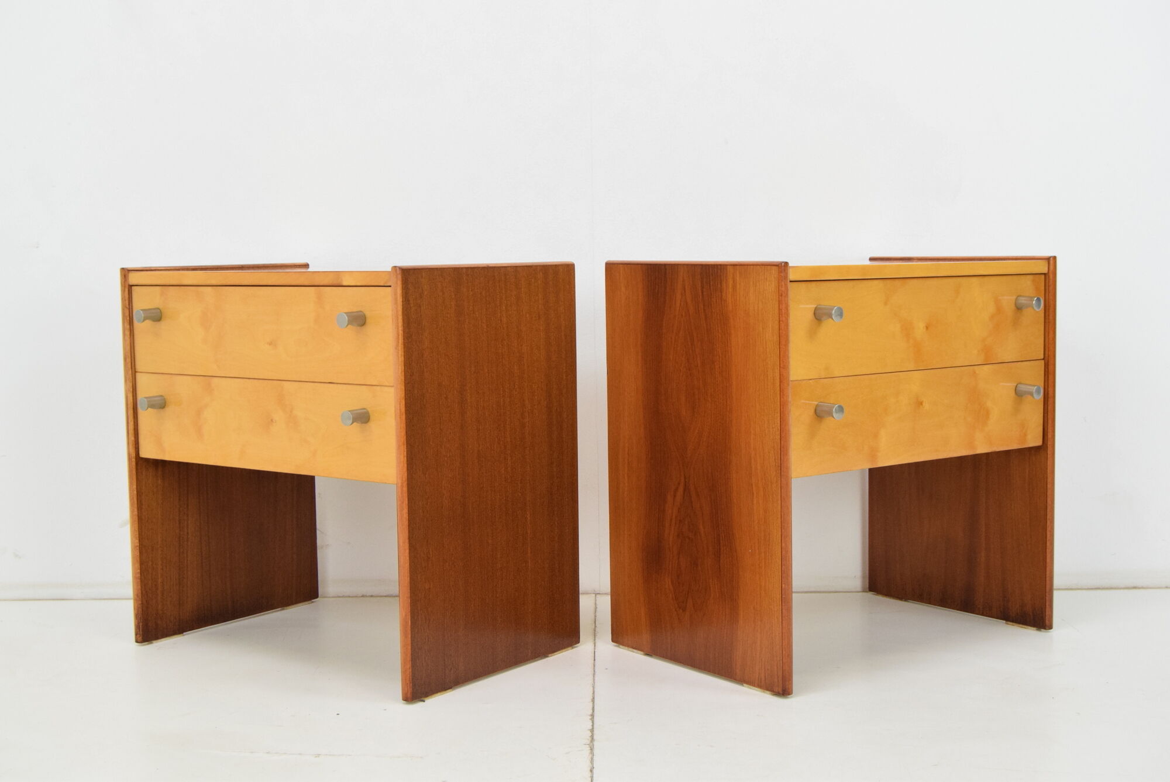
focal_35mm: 48
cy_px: 391
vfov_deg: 28.1
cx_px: 585
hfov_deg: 41.1
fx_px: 1561
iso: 1600
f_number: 7.1
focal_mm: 32
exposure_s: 1/200
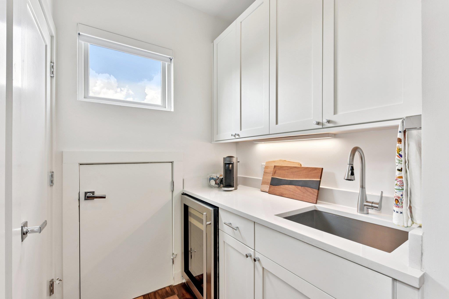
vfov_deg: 73.7
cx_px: 224
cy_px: 150
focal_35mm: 16
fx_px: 200
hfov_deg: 96.7
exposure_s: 1/20
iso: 100
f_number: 8
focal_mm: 16
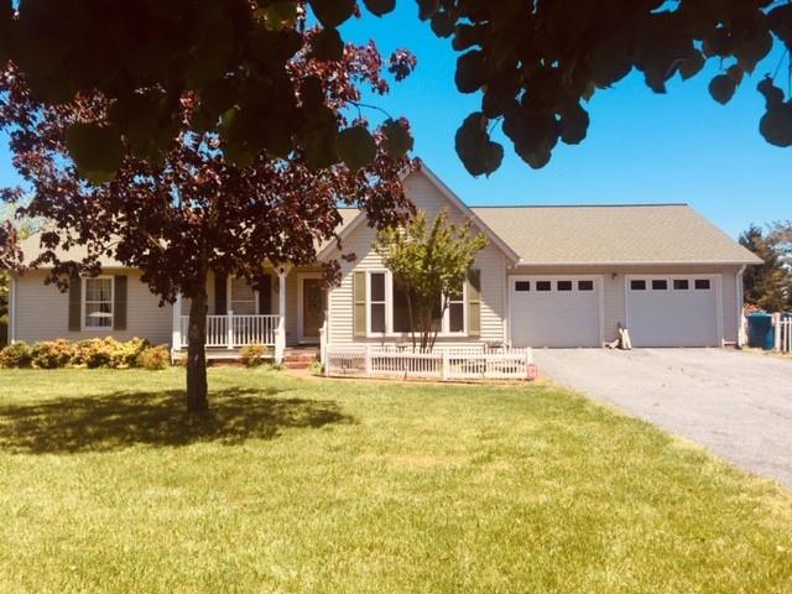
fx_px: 664
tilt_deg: +1.2
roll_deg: -2.3
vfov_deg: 48.2
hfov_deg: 61.7
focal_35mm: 29
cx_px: 396
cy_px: 297
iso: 32
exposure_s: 1/1276
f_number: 2.2
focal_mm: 4.15
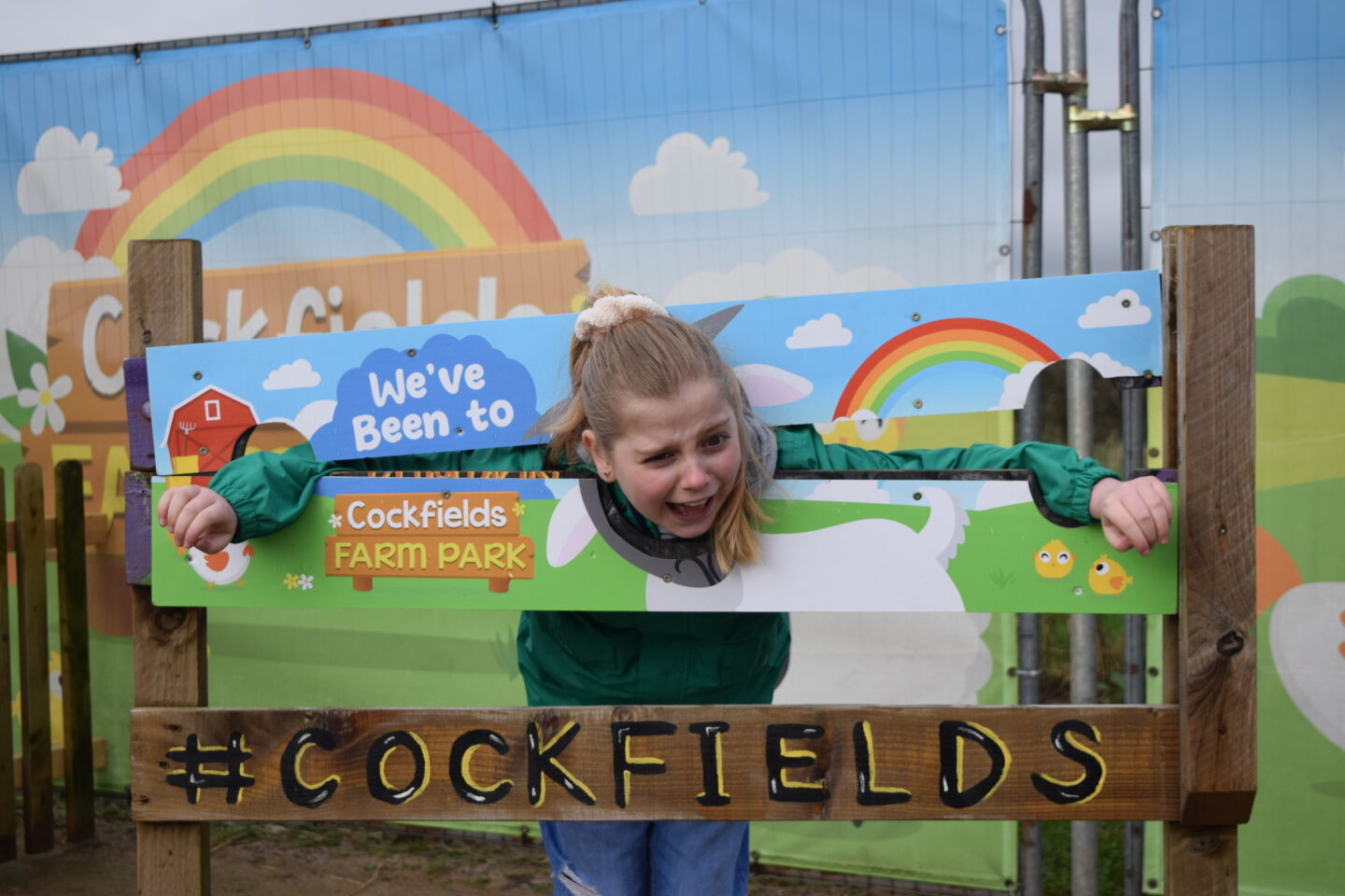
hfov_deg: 33.4
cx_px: 672
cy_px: 448
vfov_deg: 22.6
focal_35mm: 60
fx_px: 2241
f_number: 5.6
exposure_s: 1/1600
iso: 400
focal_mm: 40
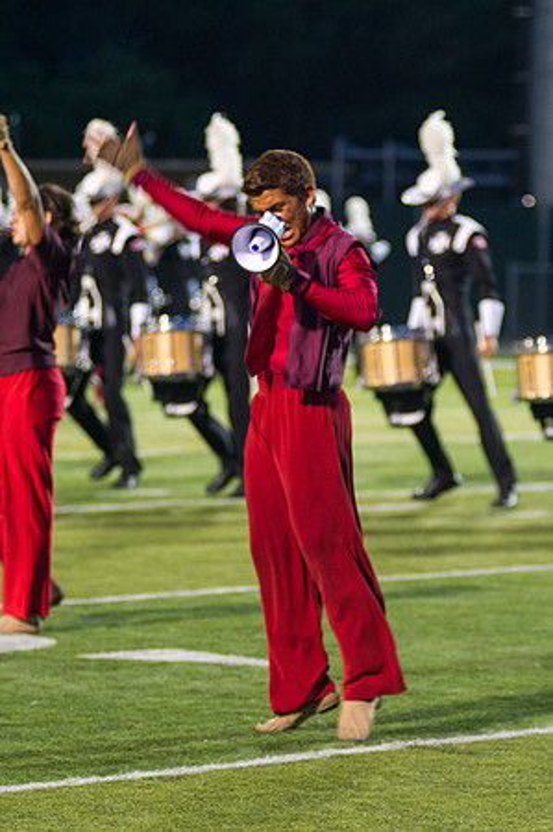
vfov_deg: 9.5
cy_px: 432
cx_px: 356
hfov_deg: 6.3
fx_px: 5011
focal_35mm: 217
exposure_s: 1/160
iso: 2200
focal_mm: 112
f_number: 2.8
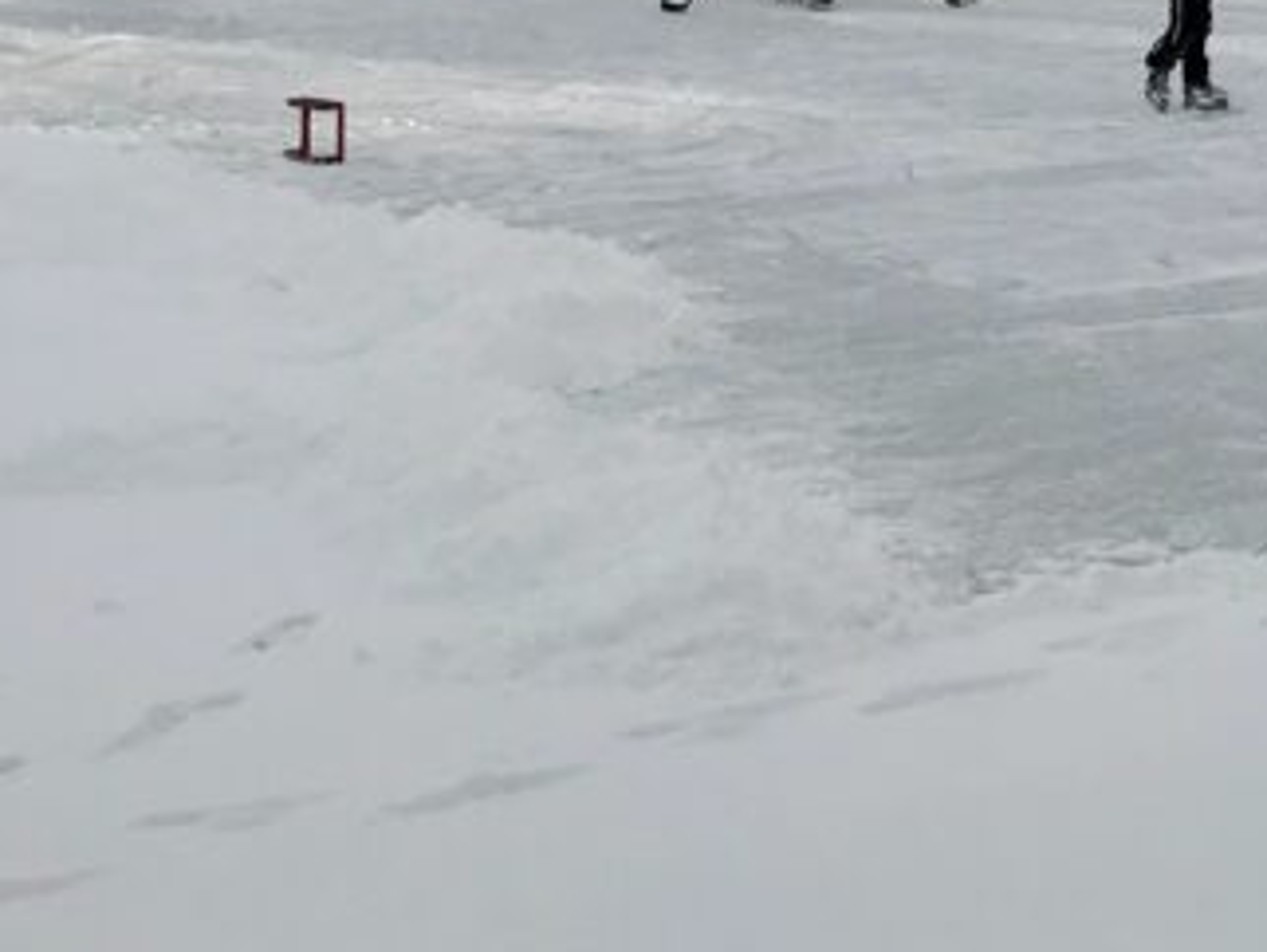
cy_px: -370
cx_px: 976
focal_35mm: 89
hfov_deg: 21.8
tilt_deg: +1.3
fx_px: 3260
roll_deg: -0.1
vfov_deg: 15.6
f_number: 1.8
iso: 20
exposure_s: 1/4000
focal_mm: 3.99
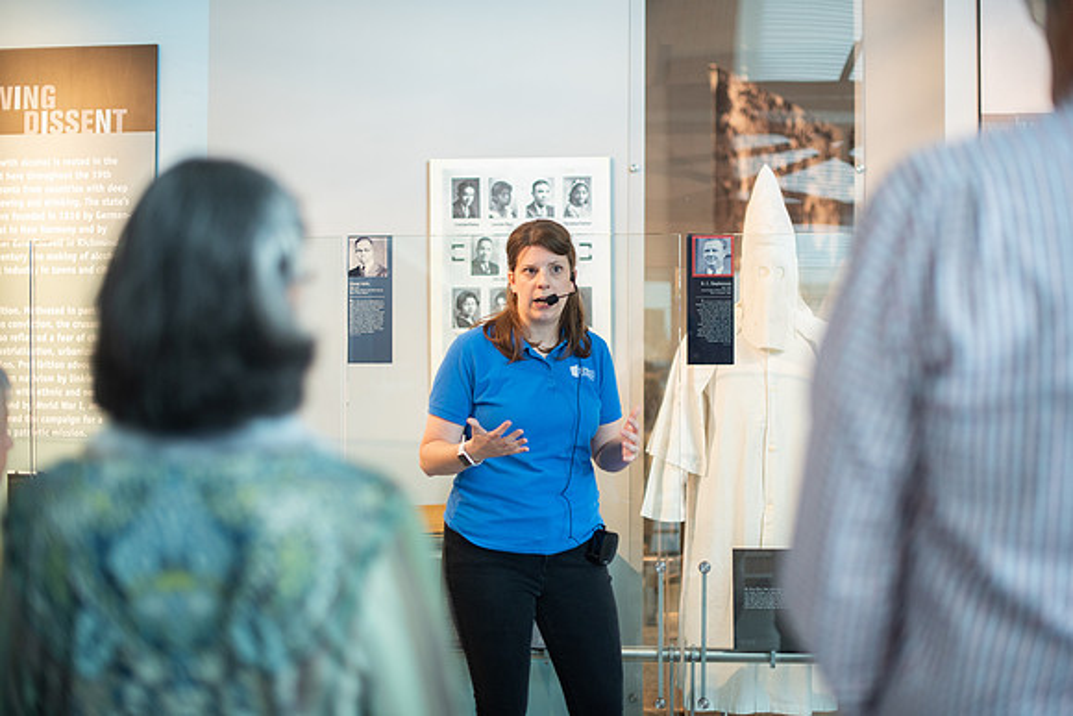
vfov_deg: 26.5
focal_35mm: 51
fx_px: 1521
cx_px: 543
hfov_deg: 38.9
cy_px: 358
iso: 640
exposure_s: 1/200
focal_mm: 50
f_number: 1.8
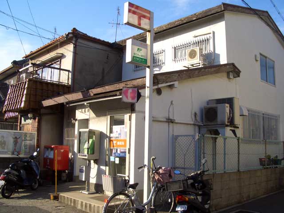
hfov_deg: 52.6
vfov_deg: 40.7
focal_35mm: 35
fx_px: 287
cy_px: 106
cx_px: 142
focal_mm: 5.8
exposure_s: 1/250
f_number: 4.3
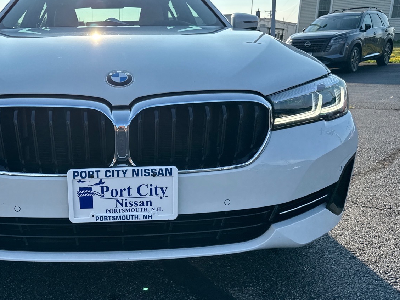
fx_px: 393
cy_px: 163
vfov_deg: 41.8
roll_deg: -0.7
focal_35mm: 34
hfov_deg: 52.6
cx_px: 123
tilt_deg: -15.3
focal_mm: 6.76
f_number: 1.78
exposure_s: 1/3425
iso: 100
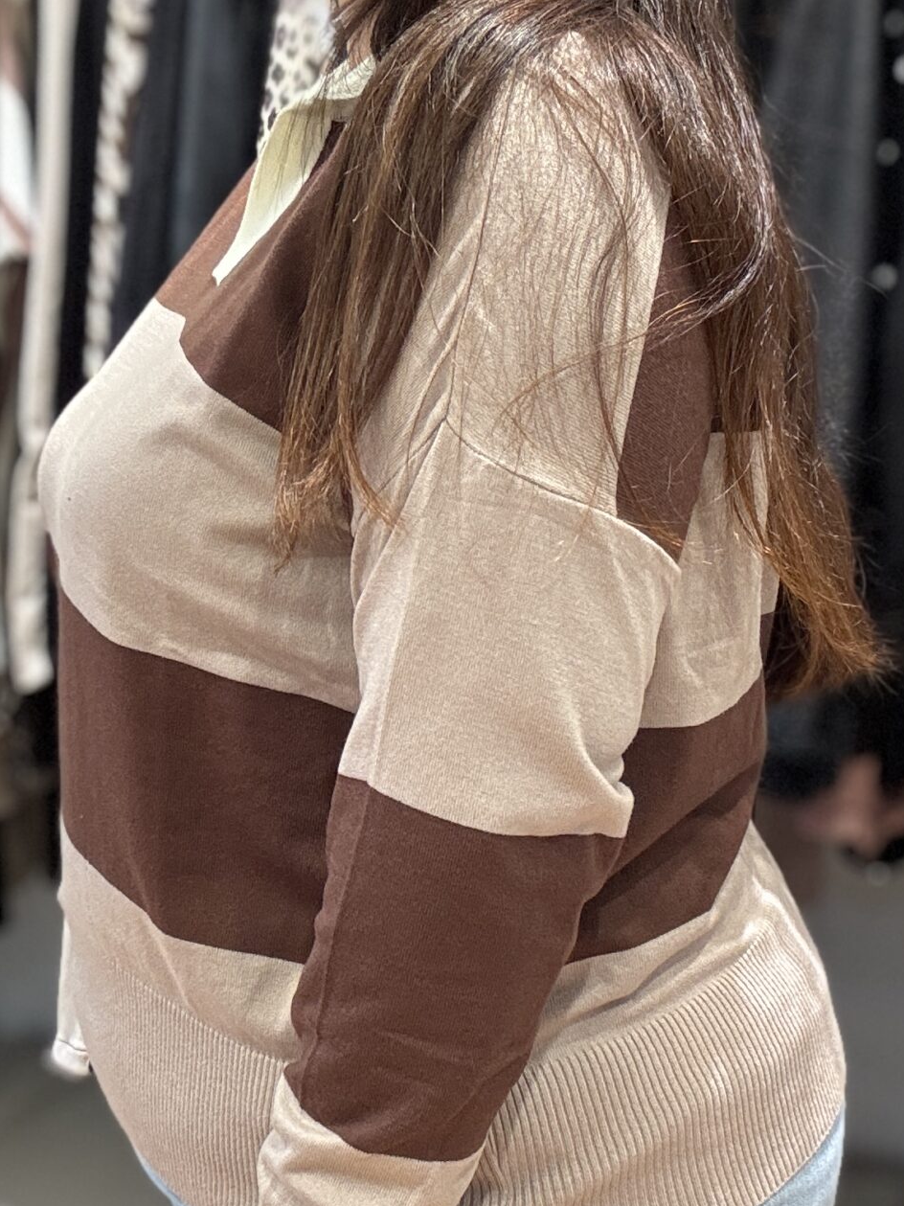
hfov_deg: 24.0
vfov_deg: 31.7
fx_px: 2124
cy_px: 581
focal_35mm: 61
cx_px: 427
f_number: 1.9
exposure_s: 1/50
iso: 125
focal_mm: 2.69
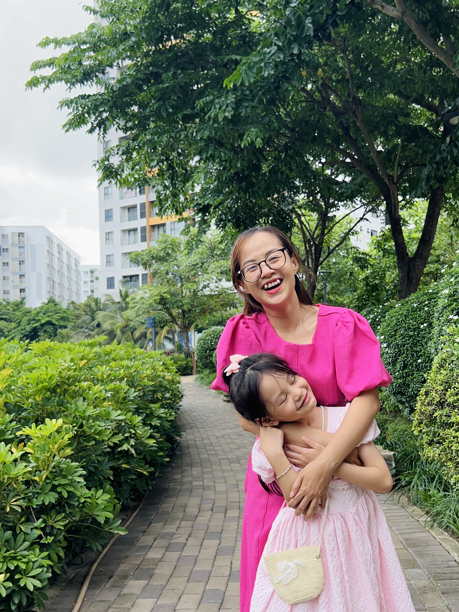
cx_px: 269
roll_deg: +0.9
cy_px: 365
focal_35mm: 40
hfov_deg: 35.9
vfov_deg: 46.5
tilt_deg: +0.1
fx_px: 707
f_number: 1.5
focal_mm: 5.7
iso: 50
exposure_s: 1/924
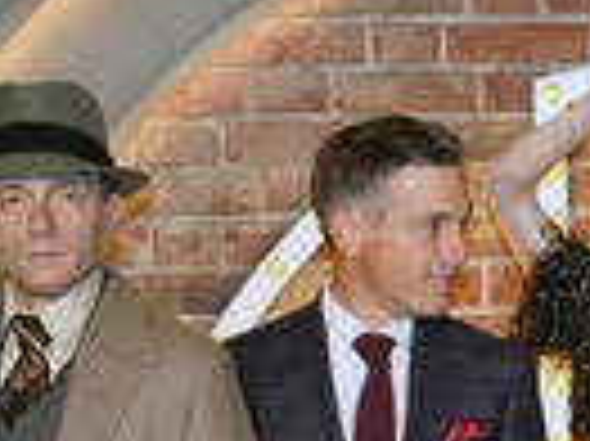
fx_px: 2588
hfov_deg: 12.5
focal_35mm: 152
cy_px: 472
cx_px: 795
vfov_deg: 9.7
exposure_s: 1/100
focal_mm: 46
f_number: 4
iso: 2000
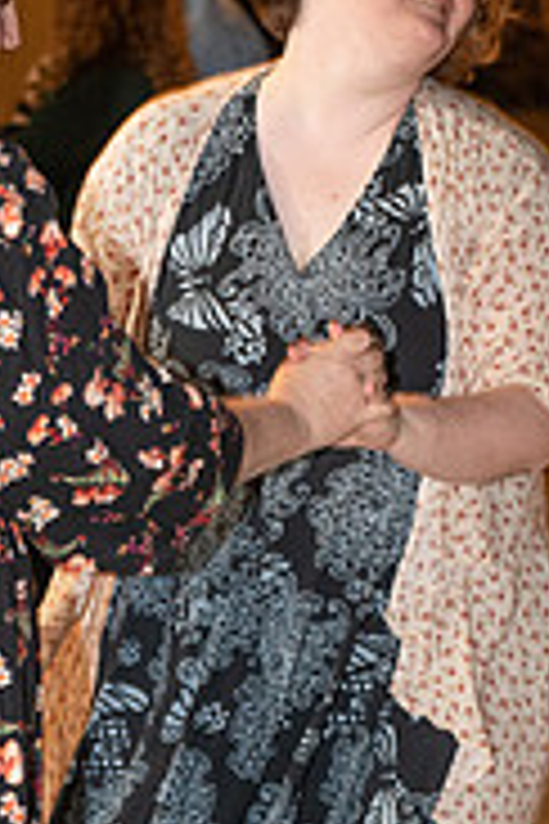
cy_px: 684
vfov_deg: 11.9
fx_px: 3934
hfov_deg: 8.0
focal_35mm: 172
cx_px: 200
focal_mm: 70
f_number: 3.5
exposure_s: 1/100
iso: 3200
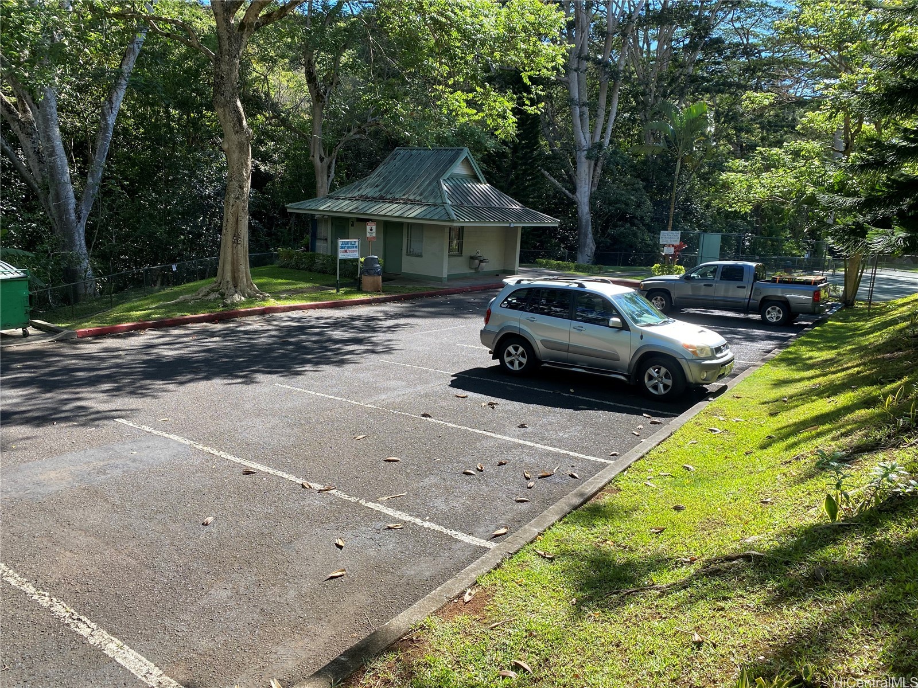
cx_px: 459
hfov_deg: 67.3
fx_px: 690
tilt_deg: -10.7
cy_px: 344
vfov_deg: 53.1
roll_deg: -3.5
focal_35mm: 26
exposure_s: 1/724
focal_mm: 4.25
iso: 32
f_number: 1.8
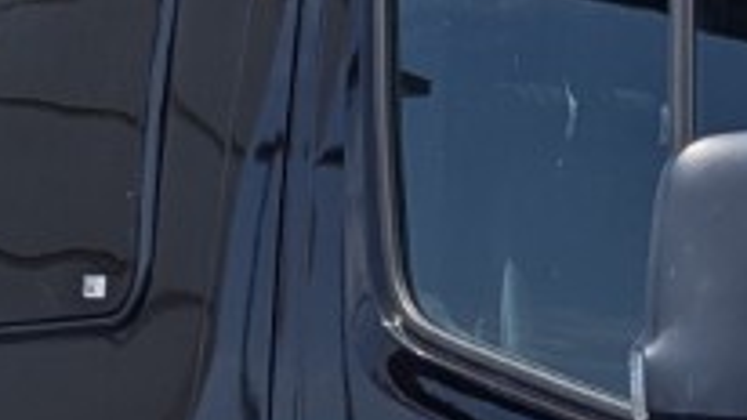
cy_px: 681
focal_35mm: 177
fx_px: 3507
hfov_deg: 11.9
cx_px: 858
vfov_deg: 6.7
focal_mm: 6.81
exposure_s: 1/2217
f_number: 1.85
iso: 42
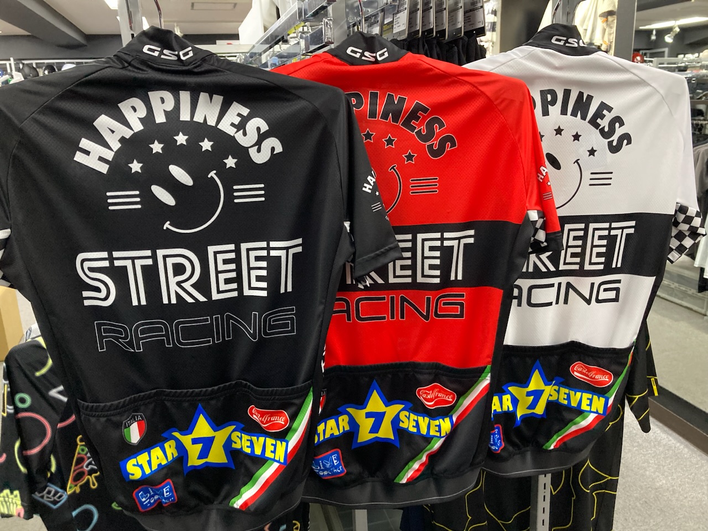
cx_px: 354
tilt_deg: -15.0
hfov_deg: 63.4
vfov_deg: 49.7
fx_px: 573
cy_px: 266
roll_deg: +2.1
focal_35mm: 28
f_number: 1.8
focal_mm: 3.99
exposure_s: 1/33
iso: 250
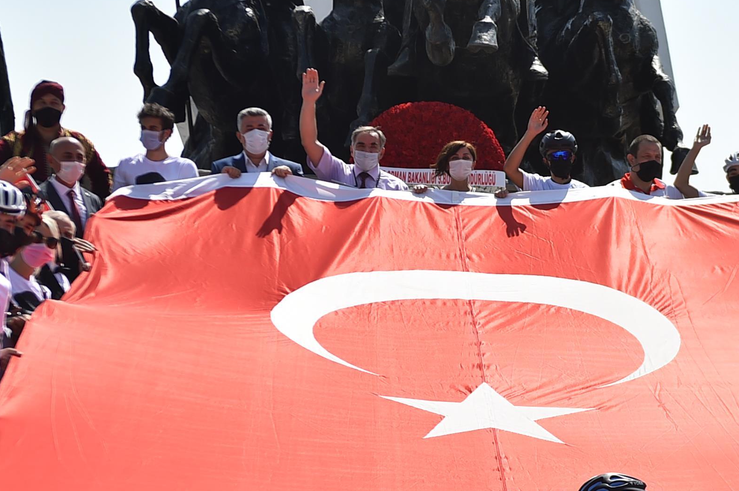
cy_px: 293
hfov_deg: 17.9
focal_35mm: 114
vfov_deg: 12.0
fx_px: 2337
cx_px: 499
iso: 100
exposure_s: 1/2500
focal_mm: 45
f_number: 5.6
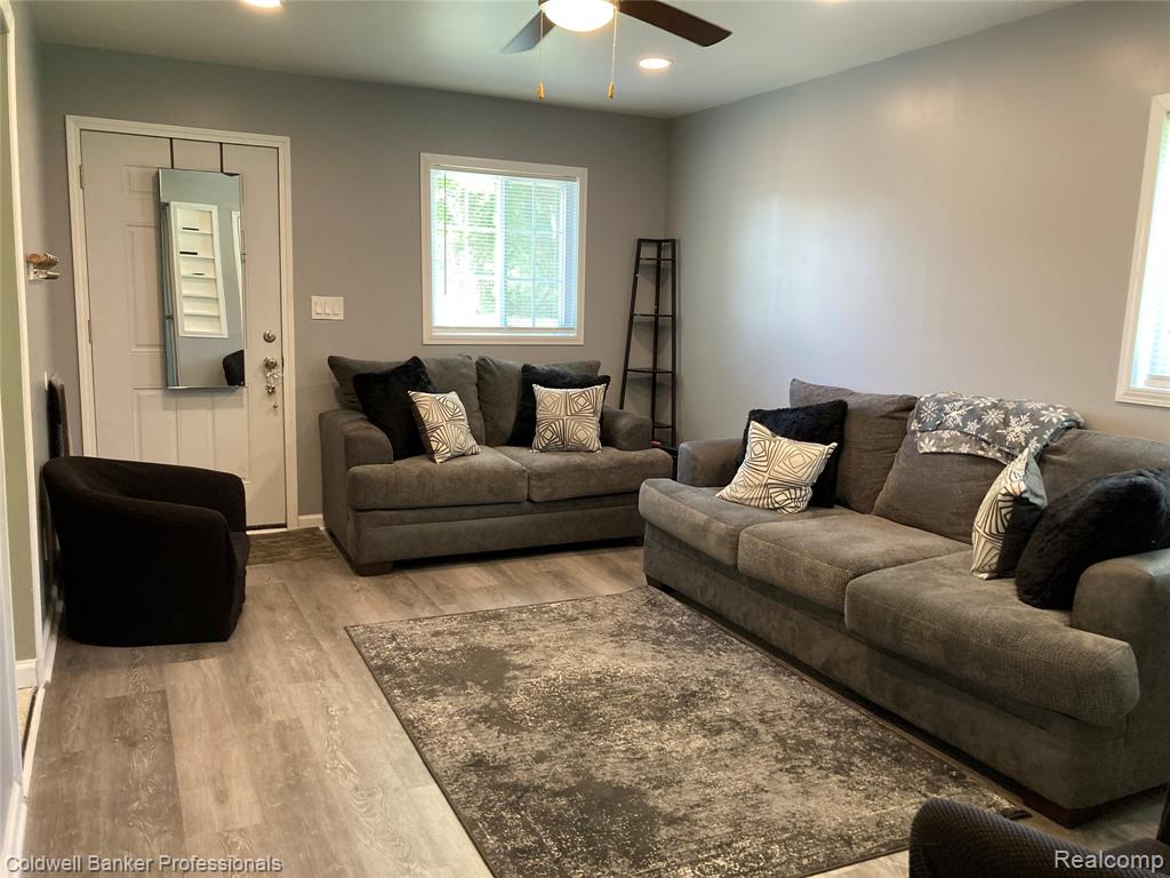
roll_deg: -2.2
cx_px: 585
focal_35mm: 28
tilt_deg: -7.8
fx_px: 946
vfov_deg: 49.7
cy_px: 439
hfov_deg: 63.4
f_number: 1.8
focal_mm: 3.99
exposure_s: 1/60
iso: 200
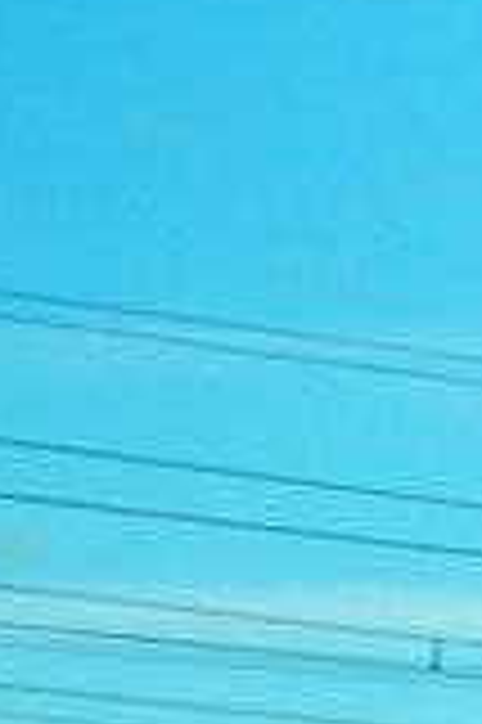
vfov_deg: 9.6
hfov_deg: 6.2
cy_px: 1381
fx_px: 4065
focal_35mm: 202
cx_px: -996
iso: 100
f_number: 6.3
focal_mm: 4.7
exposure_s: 1/1000
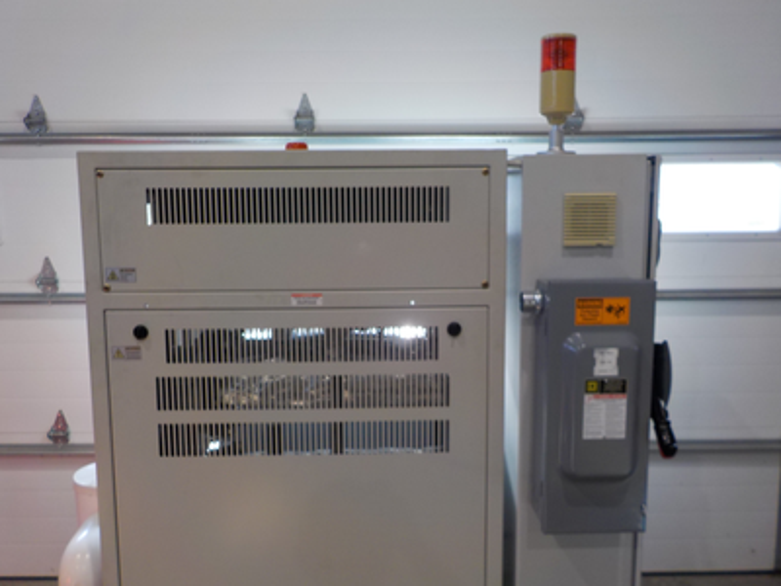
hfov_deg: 60.0
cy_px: 293
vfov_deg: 46.8
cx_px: 390
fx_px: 677
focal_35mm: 30
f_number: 3.3
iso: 125
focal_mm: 4.1
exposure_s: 1/50
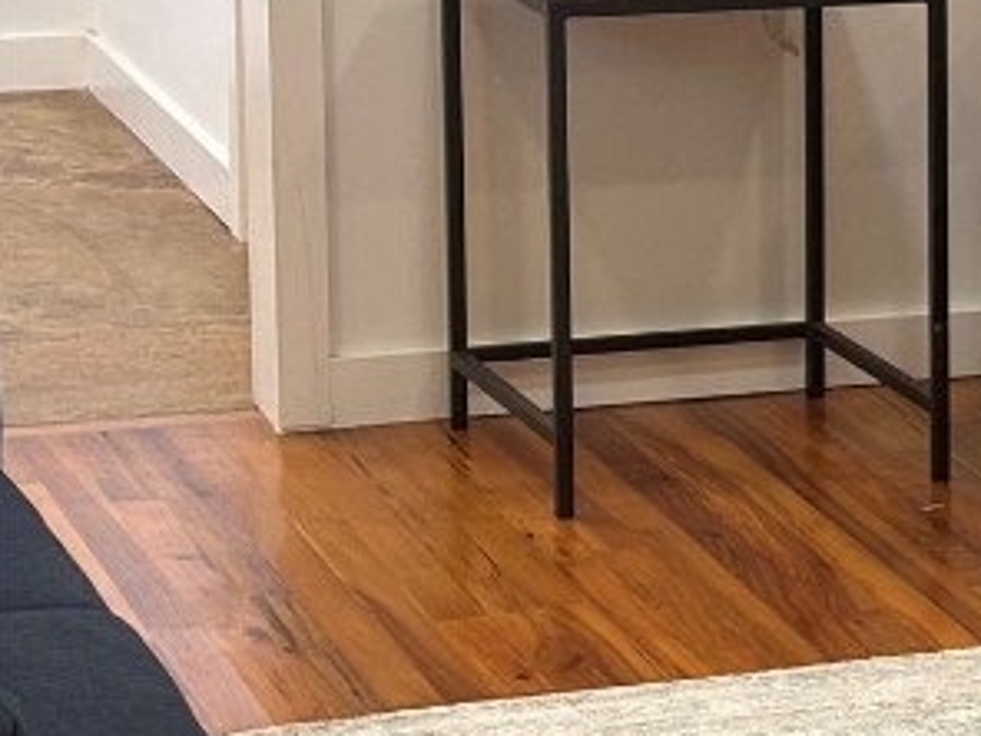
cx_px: 1694
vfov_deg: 8.2
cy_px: 215
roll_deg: -1.7
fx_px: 5101
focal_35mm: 180
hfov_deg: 10.4
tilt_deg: -12.4
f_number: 1.6
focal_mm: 5.96
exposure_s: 1/60
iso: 64
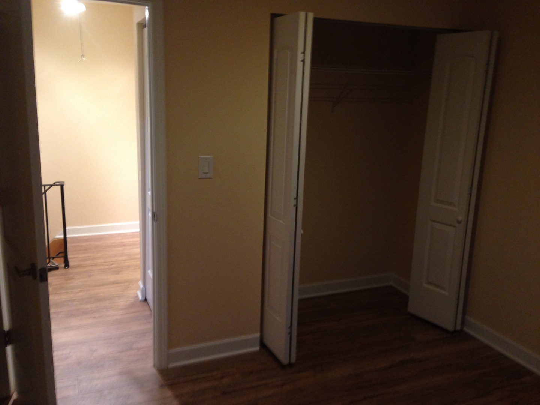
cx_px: 270
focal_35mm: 33
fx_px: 515
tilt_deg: -12.6
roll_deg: -1.1
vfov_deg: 42.9
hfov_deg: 55.4
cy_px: 202
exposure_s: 1/20
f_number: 2.4
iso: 200
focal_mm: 4.12
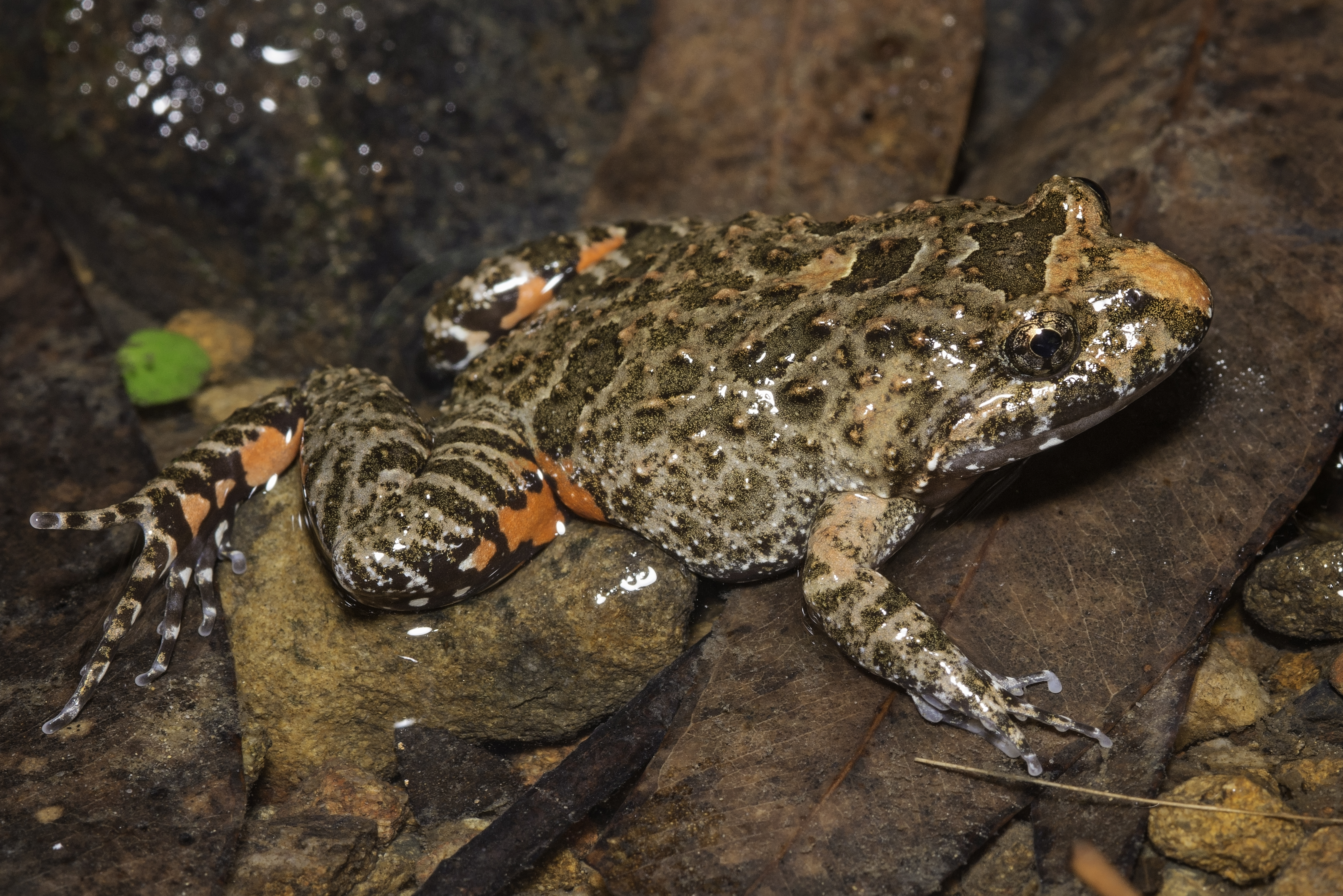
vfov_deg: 13.1
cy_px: 448
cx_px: 672
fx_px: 3918
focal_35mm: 105
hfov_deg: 19.5
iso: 500
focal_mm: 105
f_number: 18
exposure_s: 1/320
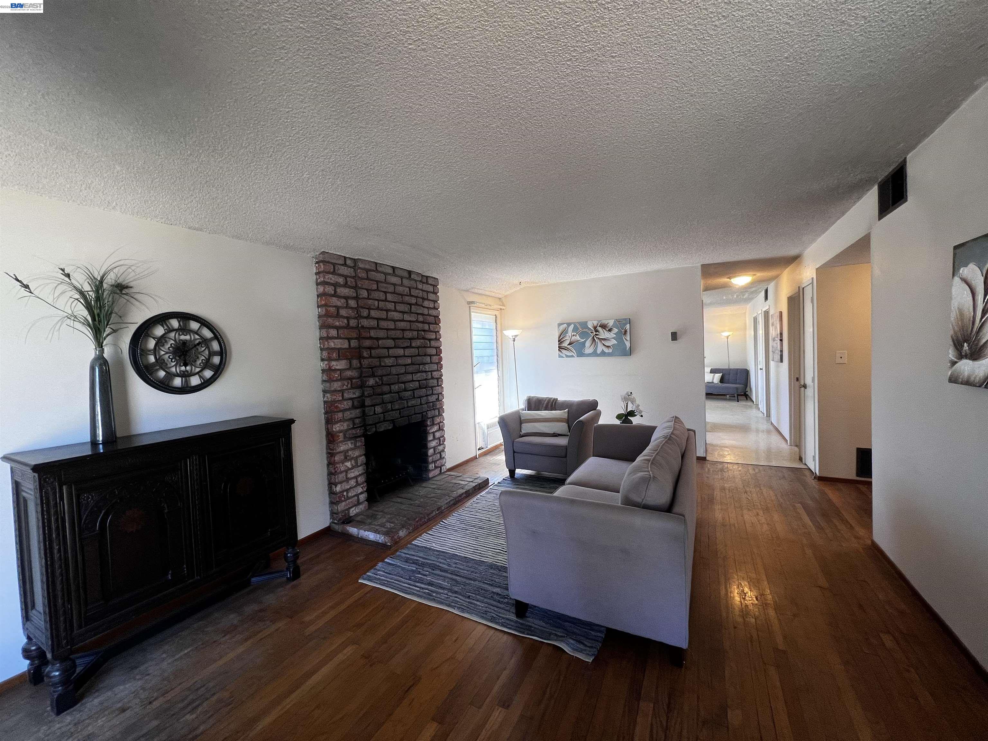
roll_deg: +2.0
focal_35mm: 13
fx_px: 371
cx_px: 494
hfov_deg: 106.2
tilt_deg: -2.5
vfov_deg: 89.9
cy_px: 370
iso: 80
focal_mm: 1.57
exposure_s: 1/120
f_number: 1.8
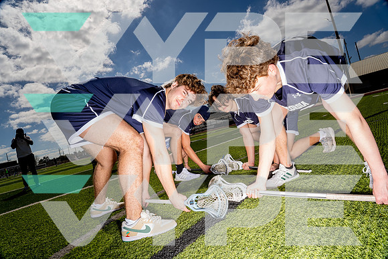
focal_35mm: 20
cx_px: 194
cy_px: 130
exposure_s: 1/250
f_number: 14
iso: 100
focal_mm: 20
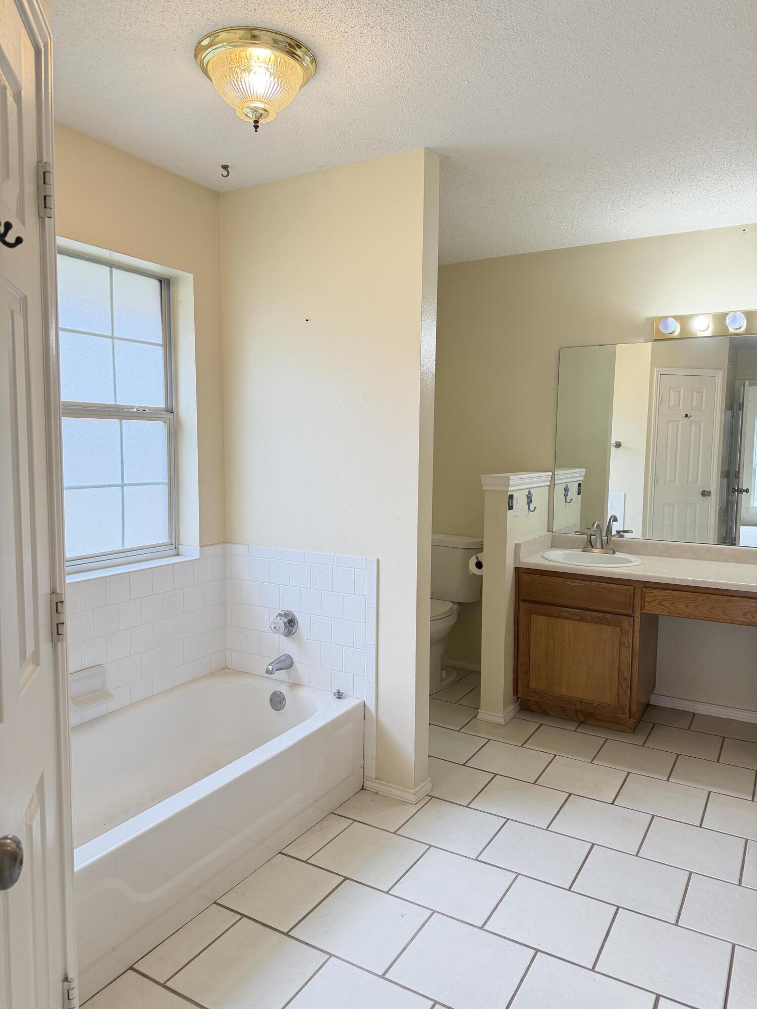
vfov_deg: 71.6
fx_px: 700
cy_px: 504
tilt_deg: -5.5
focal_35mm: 24
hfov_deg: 56.8
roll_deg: -0.9
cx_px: 378
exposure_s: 1/138
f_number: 1.78
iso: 200
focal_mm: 6.76
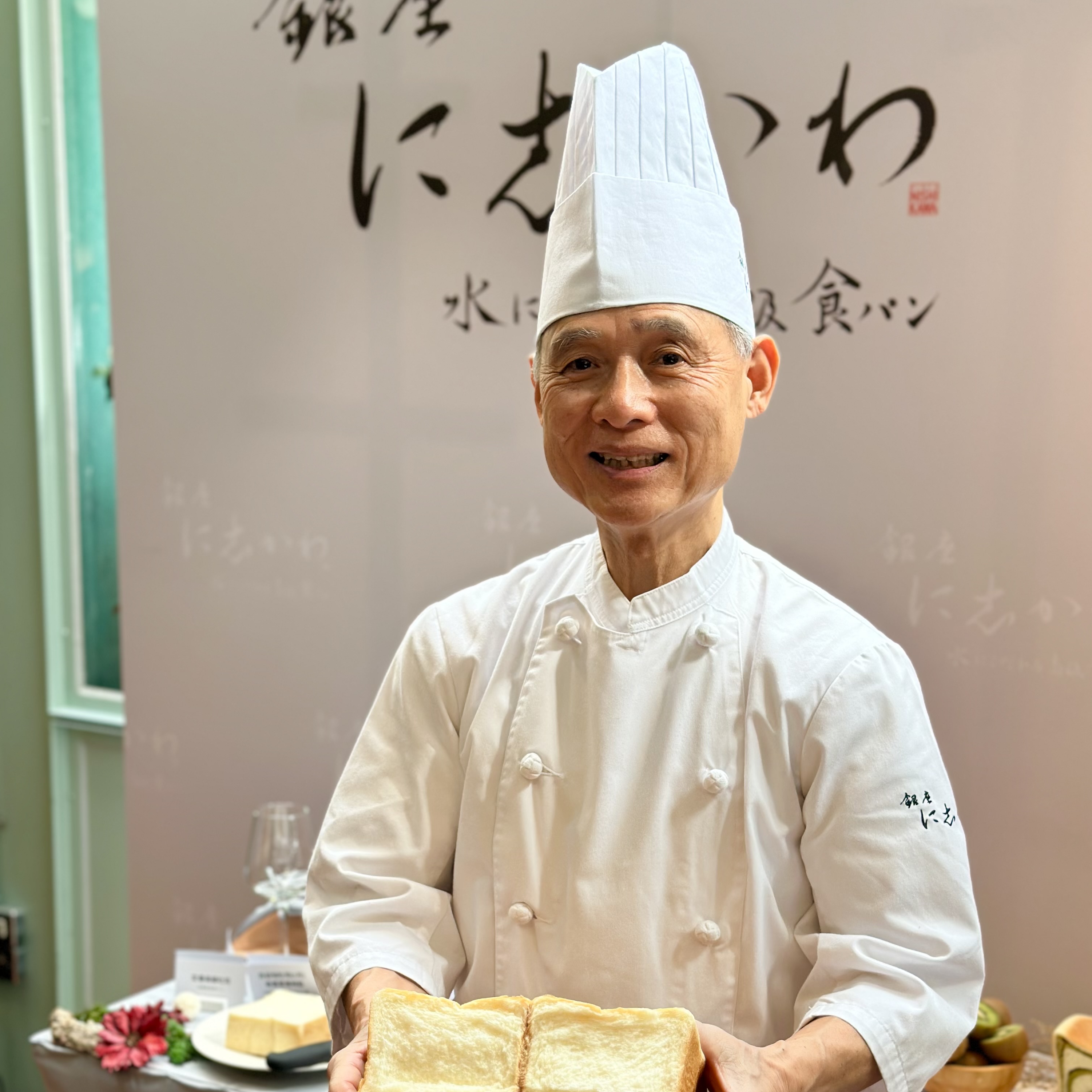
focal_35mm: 57
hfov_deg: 30.0
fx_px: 2034
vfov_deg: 30.0
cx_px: 549
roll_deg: -1.7
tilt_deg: -9.6
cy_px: 661
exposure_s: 1/121
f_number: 1.78
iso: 80
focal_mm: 6.86
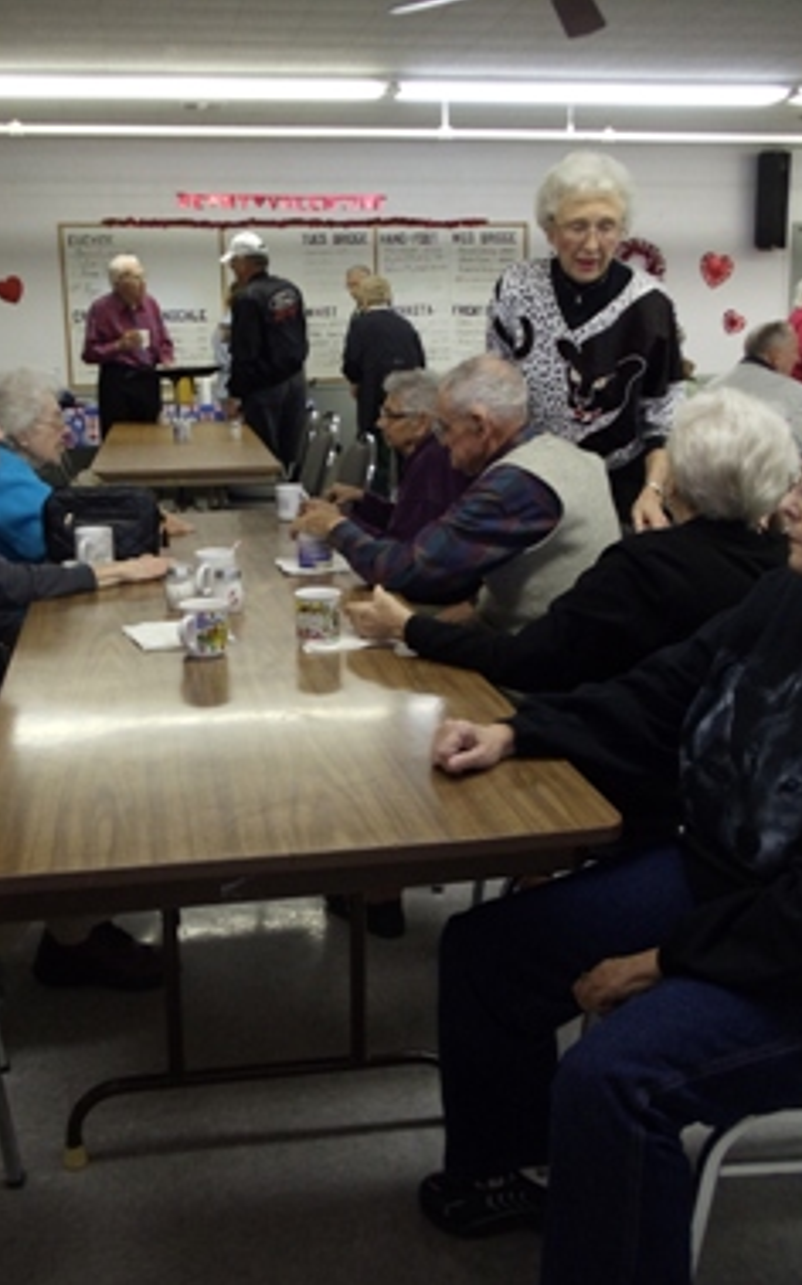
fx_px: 1645
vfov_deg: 42.7
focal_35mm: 47
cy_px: 644
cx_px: 340
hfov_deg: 27.4
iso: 400
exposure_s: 1/50
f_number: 3.5
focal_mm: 6
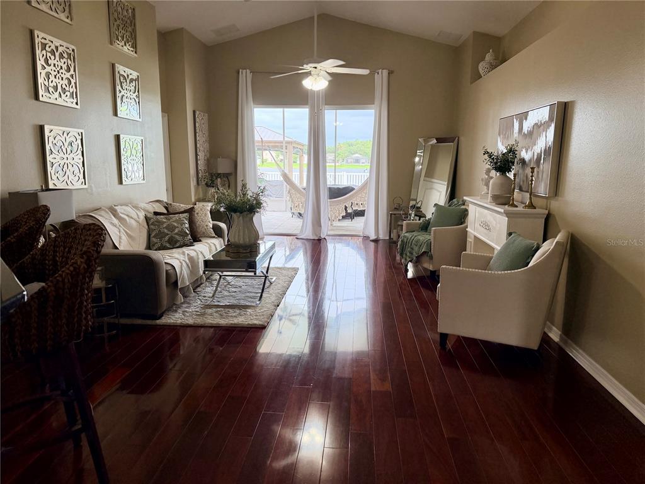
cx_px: 322
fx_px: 447
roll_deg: -0.9
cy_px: 242
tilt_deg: -11.0
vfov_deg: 56.8
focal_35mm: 24
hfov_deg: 71.6
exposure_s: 1/204
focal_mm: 6.76
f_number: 1.78
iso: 200
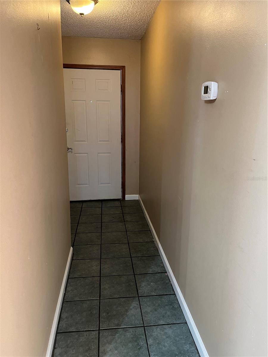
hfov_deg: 53.1
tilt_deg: -12.5
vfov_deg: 67.3
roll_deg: -0.7
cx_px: 134
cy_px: 178
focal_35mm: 26
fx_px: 268
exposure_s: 1/40
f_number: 1.6
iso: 400
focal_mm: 5.1
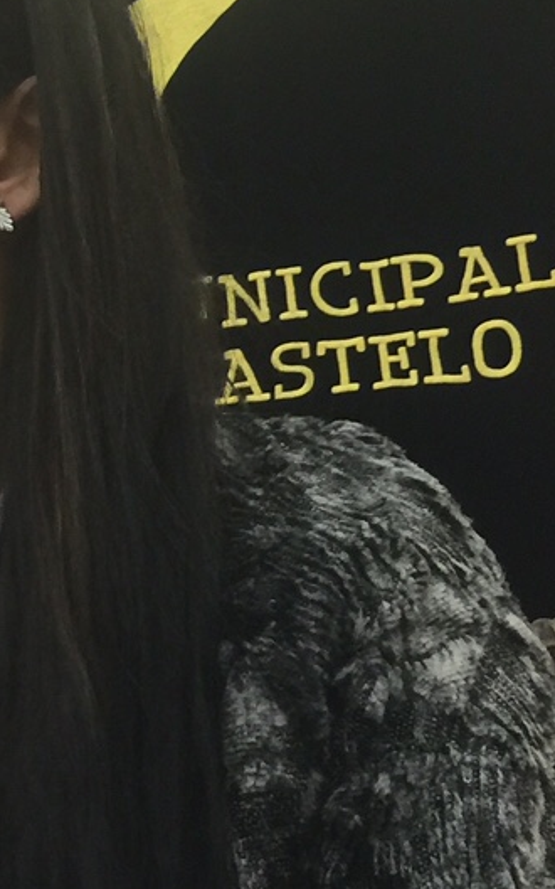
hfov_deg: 11.3
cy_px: 534
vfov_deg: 21.8
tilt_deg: +11.4
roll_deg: +0.4
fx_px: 2299
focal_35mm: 95
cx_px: -811
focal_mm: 4.15
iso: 50
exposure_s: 1/17
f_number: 2.2
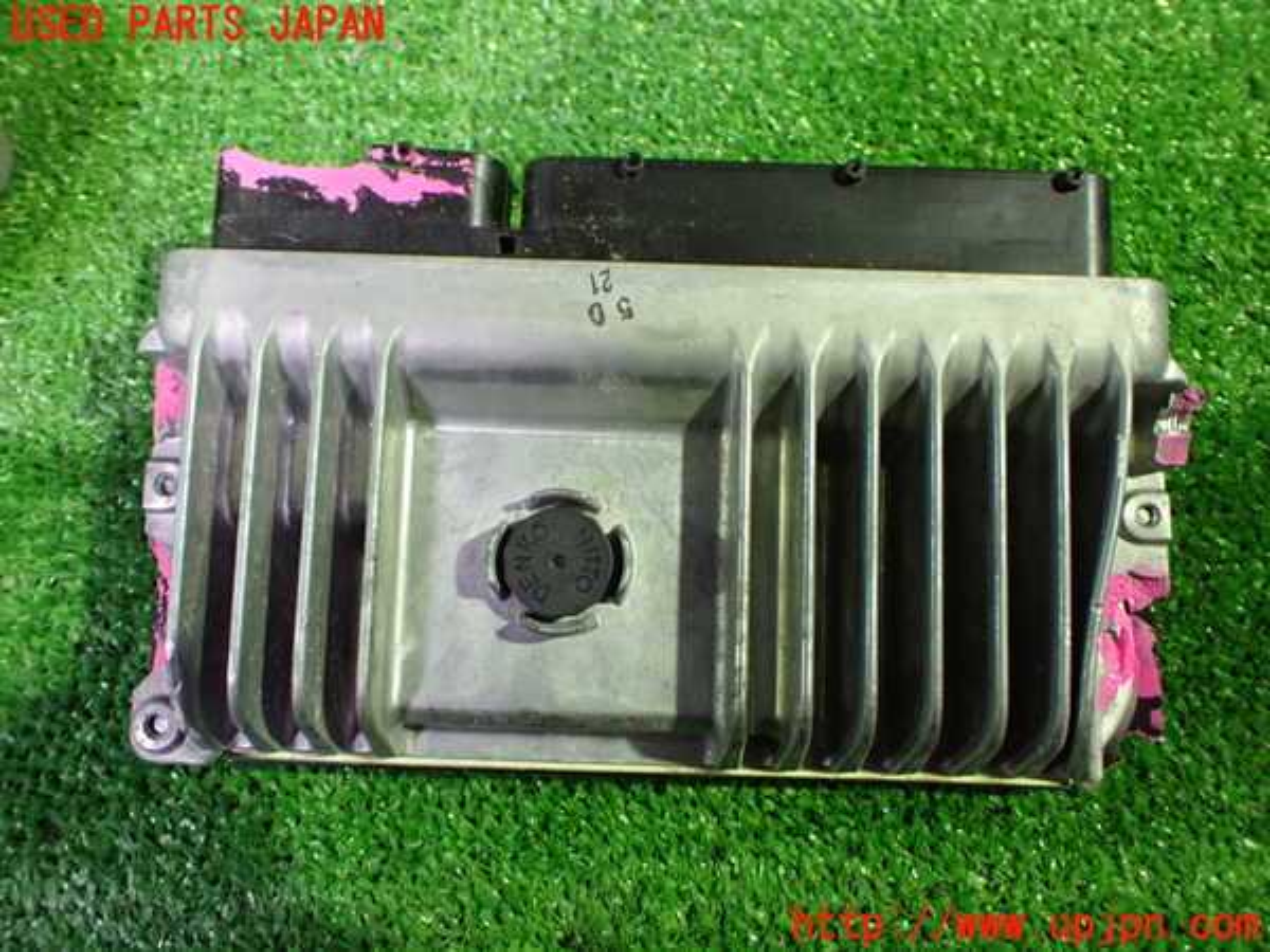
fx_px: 1101
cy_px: 476
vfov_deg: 46.8
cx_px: 635
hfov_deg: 60.0
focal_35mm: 30
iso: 800
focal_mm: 5.4
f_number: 2.3
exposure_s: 1/40
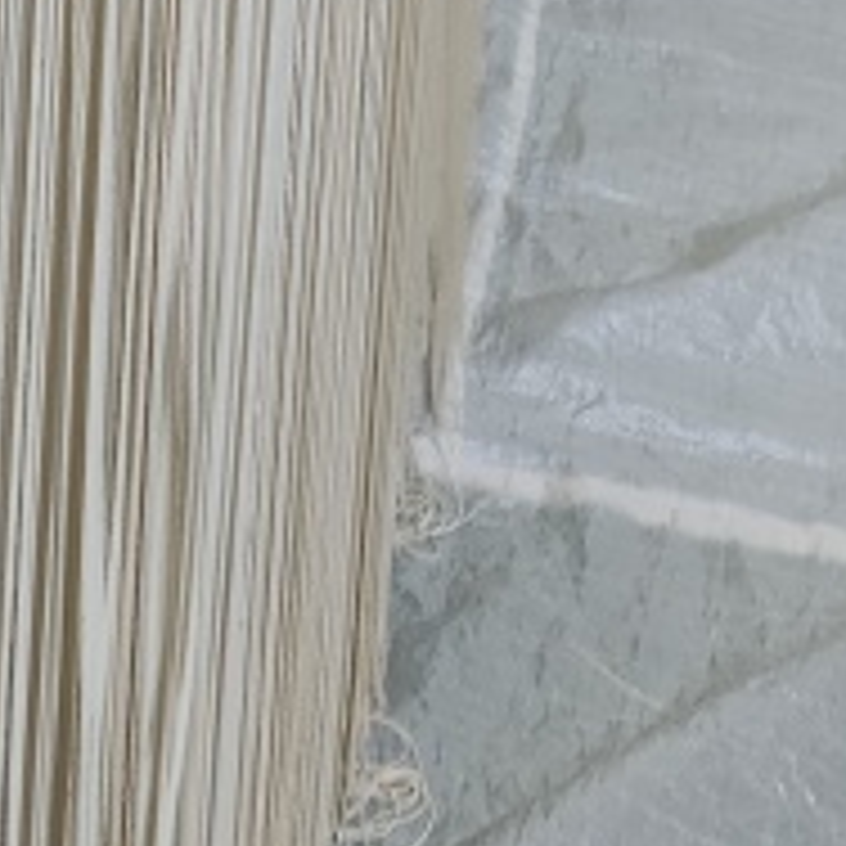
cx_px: -328
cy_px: -1343
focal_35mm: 120
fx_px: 3318
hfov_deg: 13.8
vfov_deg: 11.4
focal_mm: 4.68
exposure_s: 1/33.3
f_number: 1.8
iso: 223
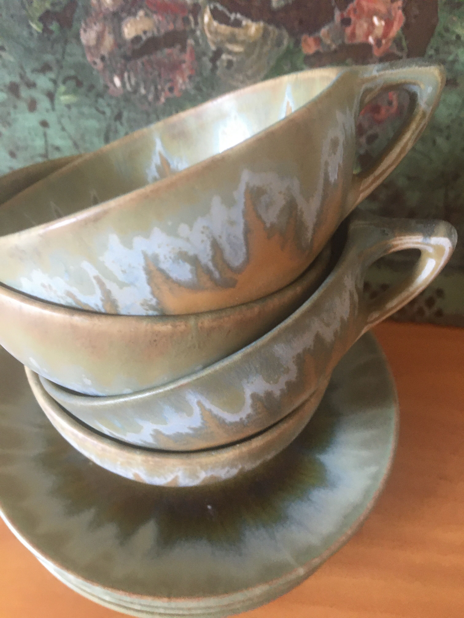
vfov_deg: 61.7
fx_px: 518
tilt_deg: -51.1
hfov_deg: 48.2
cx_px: 232
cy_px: 309
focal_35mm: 29
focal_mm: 4.15
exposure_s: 1/33
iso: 200
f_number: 2.2
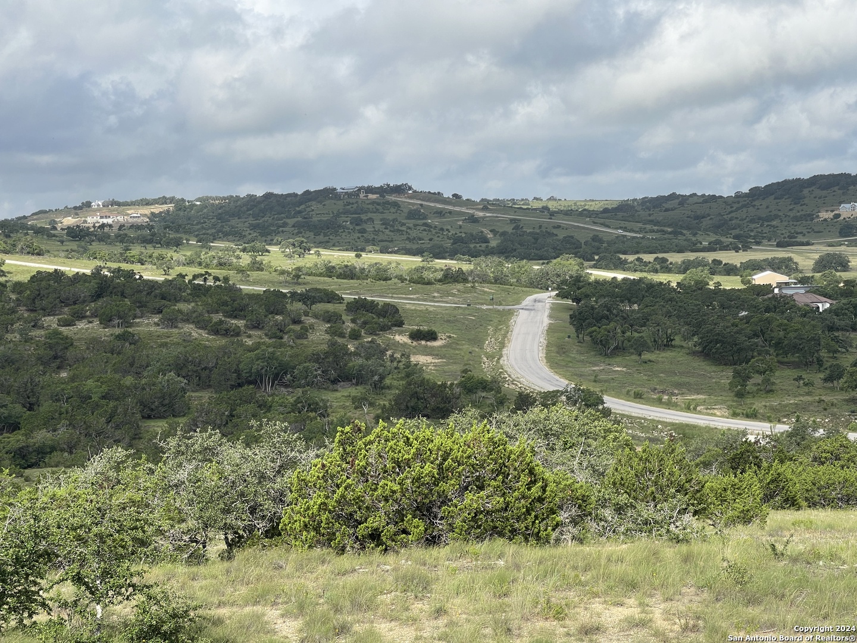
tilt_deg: -4.1
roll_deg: +1.8
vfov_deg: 22.9
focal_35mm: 64
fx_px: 1584
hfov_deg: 30.3
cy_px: 322
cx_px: 428
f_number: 2.2
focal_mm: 7.5
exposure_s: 1/1096
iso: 20
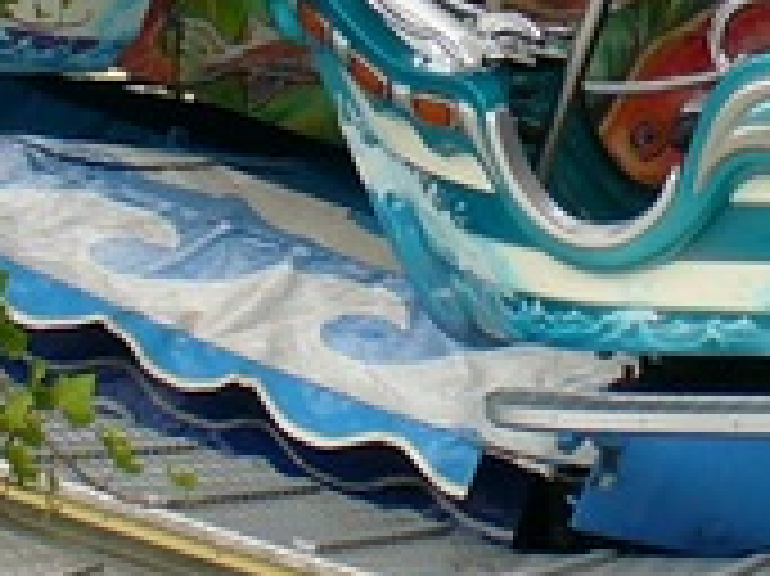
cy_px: -346
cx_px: 865
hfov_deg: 9.1
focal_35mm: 216
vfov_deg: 6.8
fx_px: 4801
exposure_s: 1/250
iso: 80
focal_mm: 6.1
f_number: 2.8
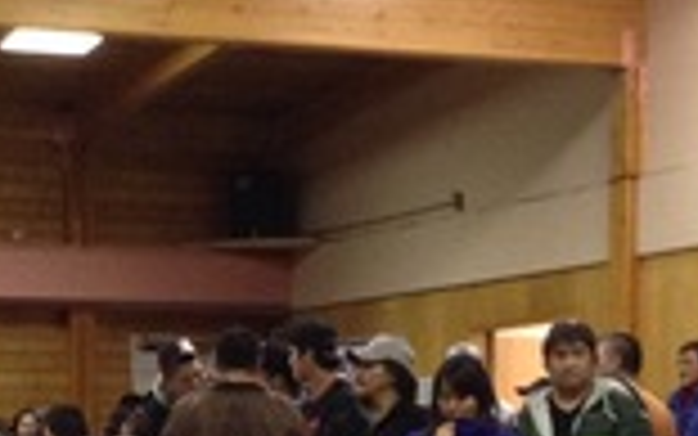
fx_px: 2740
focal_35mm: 144
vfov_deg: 8.7
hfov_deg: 14.5
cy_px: 782
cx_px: 338
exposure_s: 1/24
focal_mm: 3.3
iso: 125
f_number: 2.4
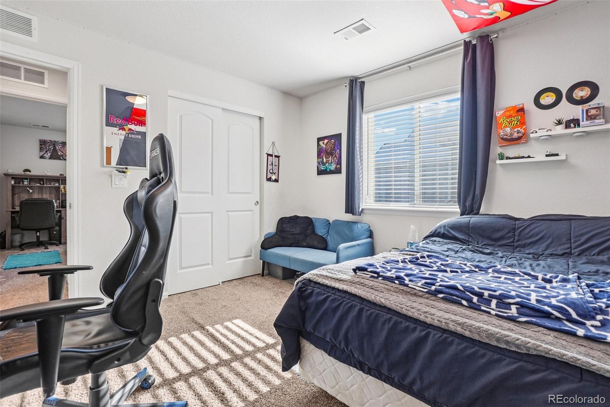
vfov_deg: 77.3
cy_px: 204
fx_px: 254
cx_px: 305
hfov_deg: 100.4
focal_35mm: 15
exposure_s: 1/30
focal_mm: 10
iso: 250
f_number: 8
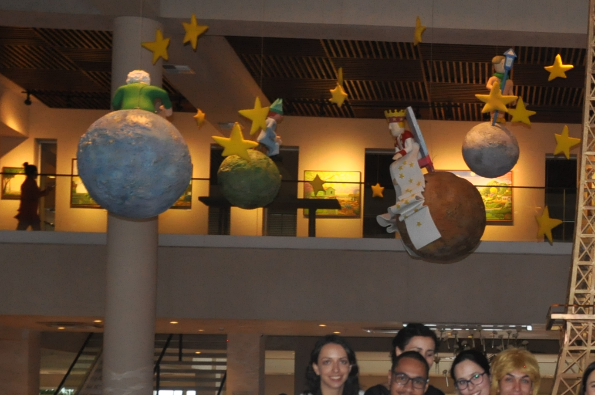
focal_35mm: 74
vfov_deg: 18.0
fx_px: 1224
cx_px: 648
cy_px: 354
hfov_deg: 25.4
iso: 800
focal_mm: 21
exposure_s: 1/60
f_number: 4
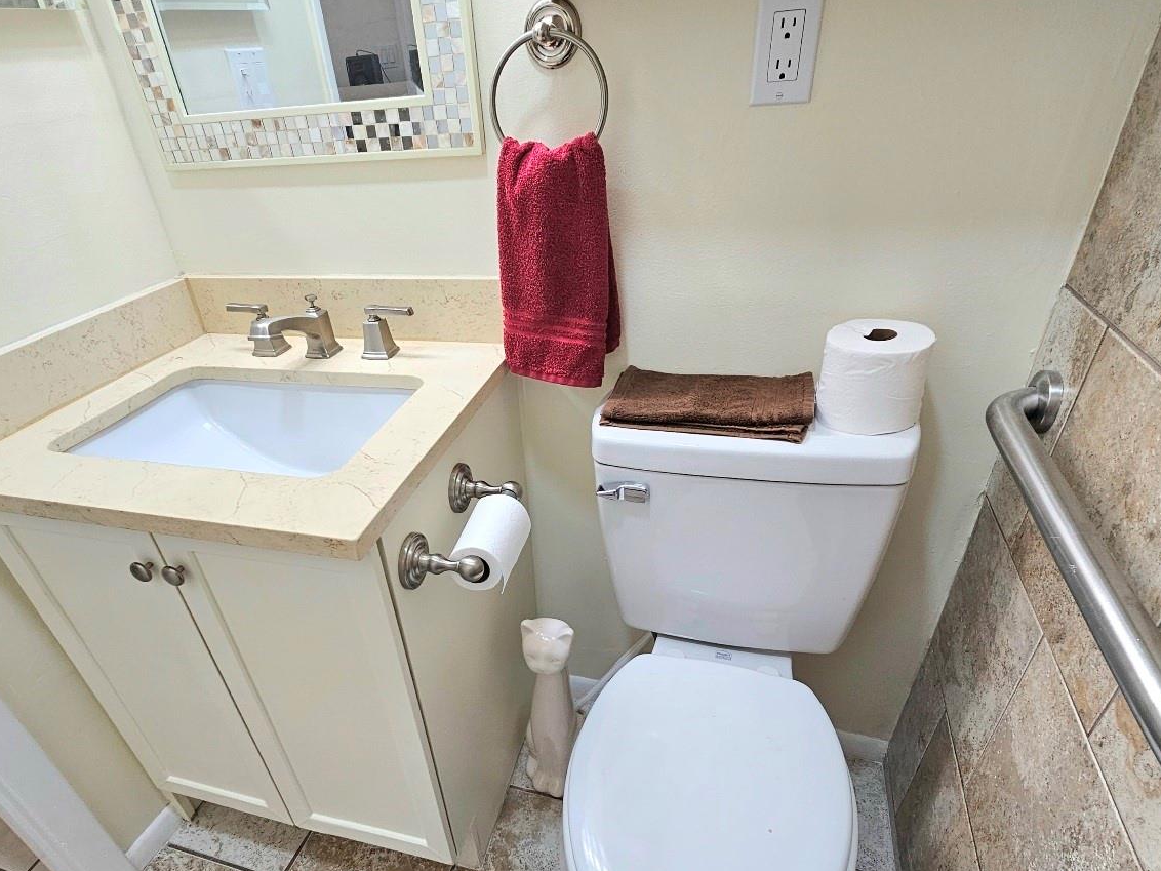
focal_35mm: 18
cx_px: 519
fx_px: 604
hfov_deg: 87.4
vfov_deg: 70.9
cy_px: 517
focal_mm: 2.2
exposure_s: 1/60.2
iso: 100
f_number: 2.2
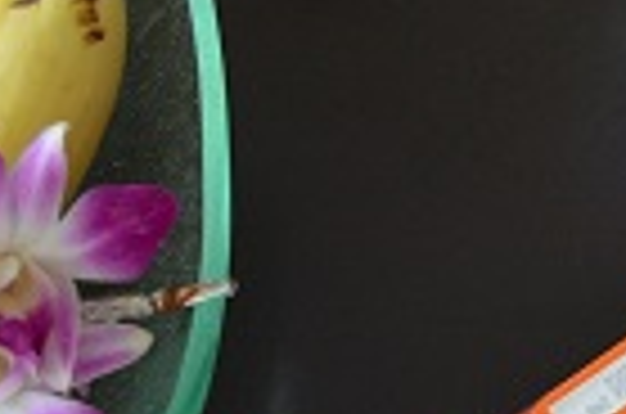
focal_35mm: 117
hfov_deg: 16.1
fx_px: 2030
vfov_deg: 11.7
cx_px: 934
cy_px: 209
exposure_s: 1/60
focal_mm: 22
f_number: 4
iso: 800
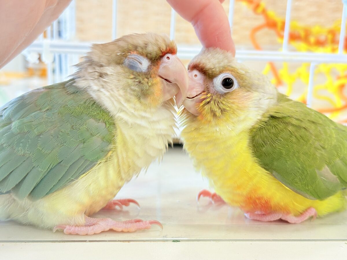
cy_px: 130
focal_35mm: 52
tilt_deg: -9.7
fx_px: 521
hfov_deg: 36.8
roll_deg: -1.3
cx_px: 174
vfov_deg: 28.0
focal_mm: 5.96
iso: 64
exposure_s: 1/60
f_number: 1.6
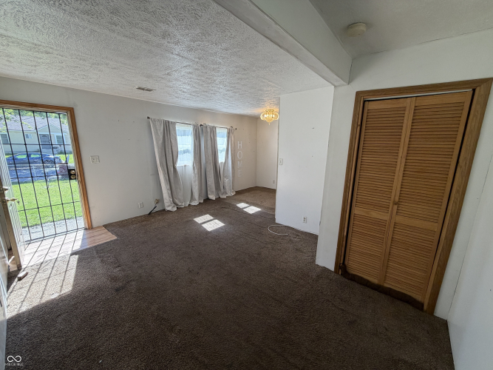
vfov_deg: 85.7
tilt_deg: -12.5
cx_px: 246
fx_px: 199
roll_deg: -0.6
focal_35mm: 14
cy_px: 185
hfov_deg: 102.1
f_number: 2.2
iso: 80
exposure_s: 1/120
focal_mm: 2.22
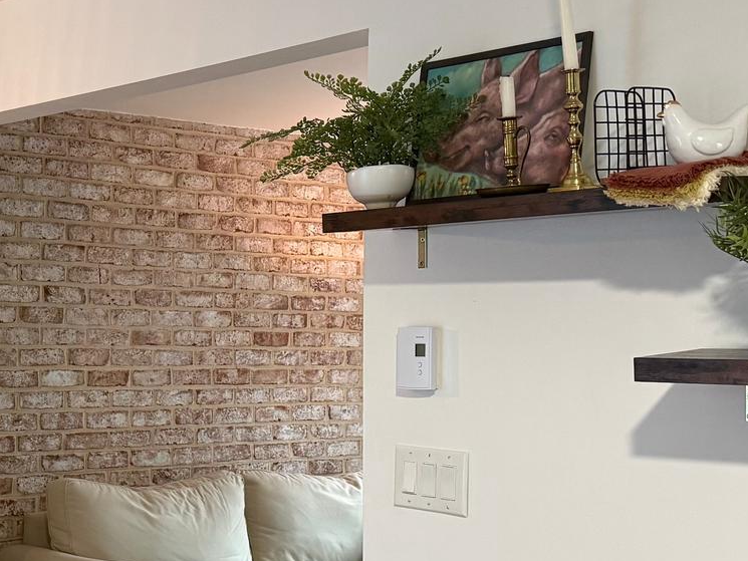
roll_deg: -0.4
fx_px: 1426
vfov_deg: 22.2
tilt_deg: +0.5
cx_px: 15
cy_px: 333
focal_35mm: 66
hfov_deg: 27.8
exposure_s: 1/60
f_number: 1.78
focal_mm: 6.76
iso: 320
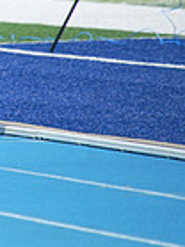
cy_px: -79
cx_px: -285
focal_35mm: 1608
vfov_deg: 1.2
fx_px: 11476
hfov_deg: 0.9
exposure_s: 1/1600
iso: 400
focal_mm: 400
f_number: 5.6
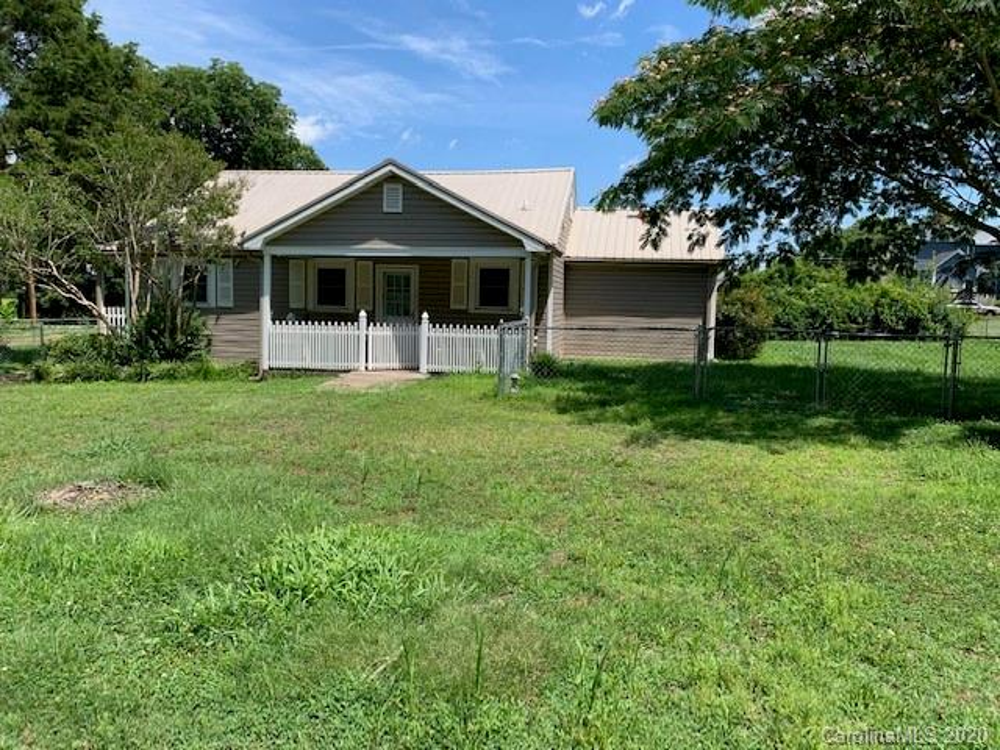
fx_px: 751
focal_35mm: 26
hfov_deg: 67.3
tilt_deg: -4.2
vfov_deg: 53.1
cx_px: 500
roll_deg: -2.3
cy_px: 375
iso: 25
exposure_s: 1/1332
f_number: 1.8
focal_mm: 4.25
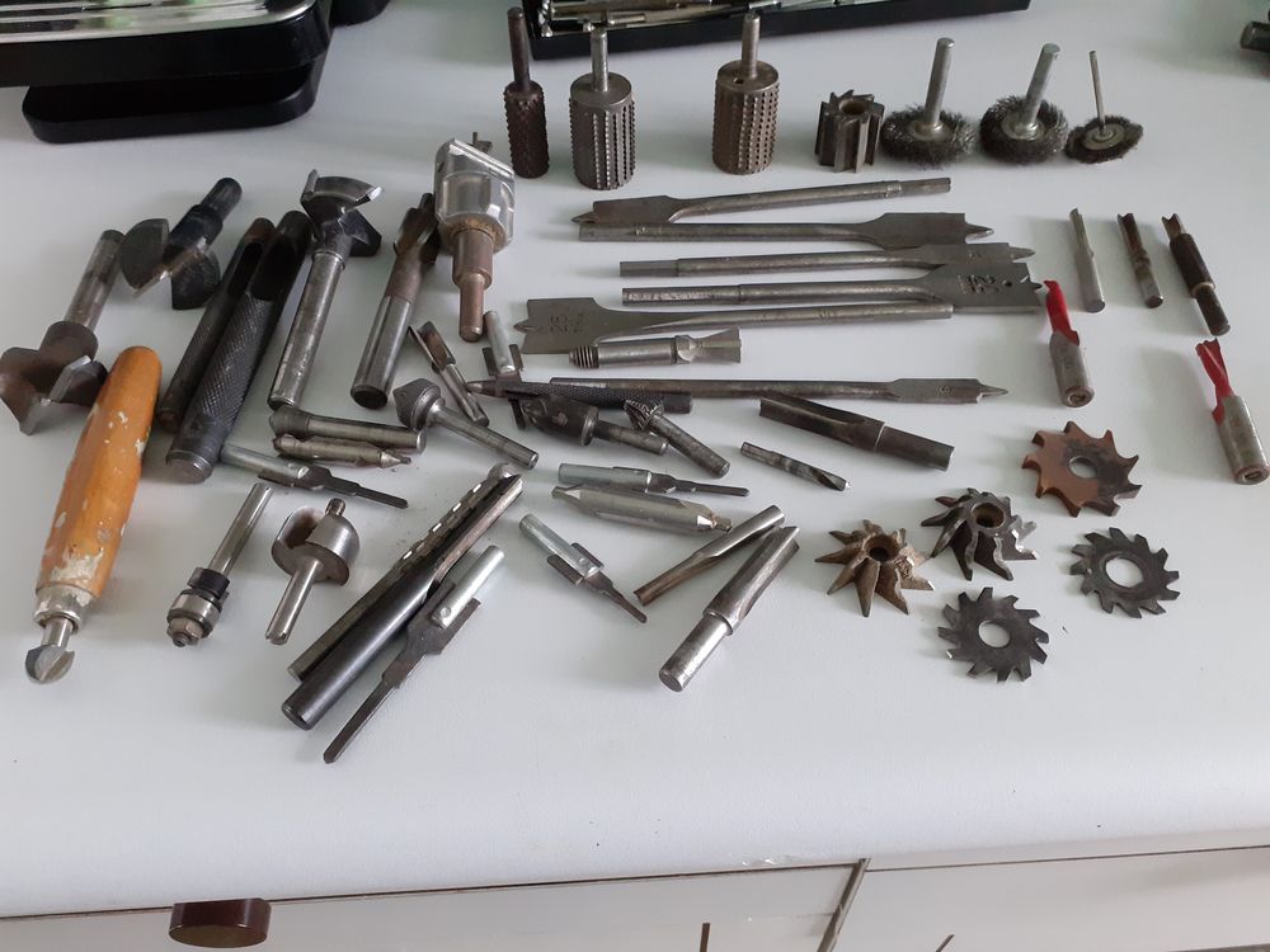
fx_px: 991
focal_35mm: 27
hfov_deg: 65.3
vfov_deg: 51.4
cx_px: 635
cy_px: 476
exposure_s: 1/50
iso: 250
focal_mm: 3.6
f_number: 1.9
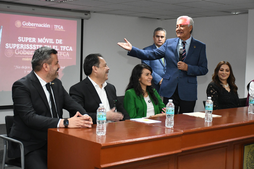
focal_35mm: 57
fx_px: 402
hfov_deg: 35.1
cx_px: 127
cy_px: 84
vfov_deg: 23.8
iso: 4000
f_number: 4.2
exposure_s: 1/100
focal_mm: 38
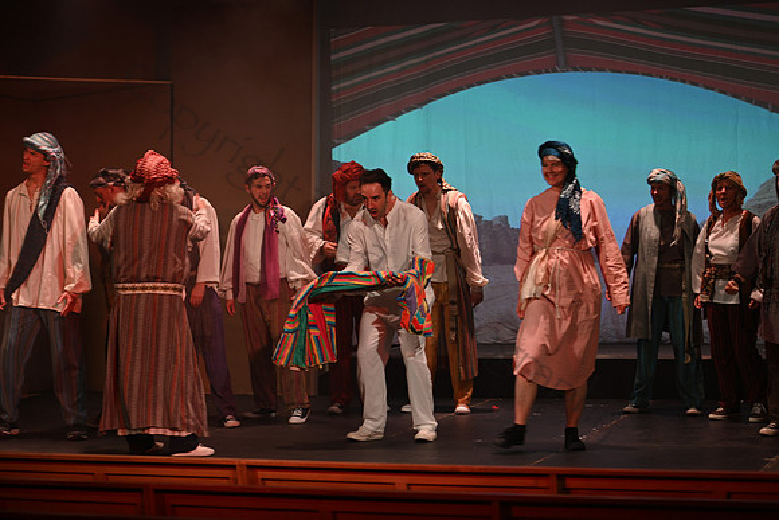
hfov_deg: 25.4
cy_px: 260
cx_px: 390
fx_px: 1731
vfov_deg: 17.1
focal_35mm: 80
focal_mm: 80
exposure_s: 1/160
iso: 640
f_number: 2.8
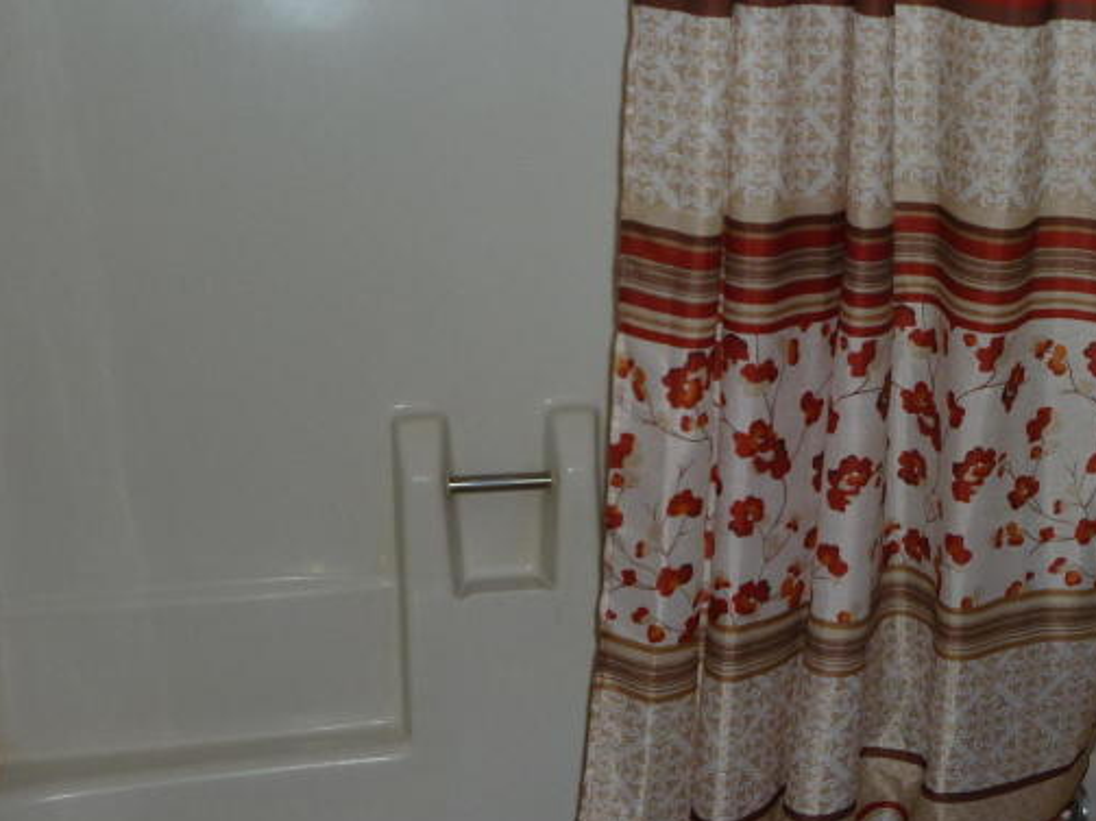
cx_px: 1004
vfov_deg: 24.8
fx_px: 1868
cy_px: 416
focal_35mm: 59
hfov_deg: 31.1
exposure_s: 1/125
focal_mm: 5.2
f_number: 3.3
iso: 100
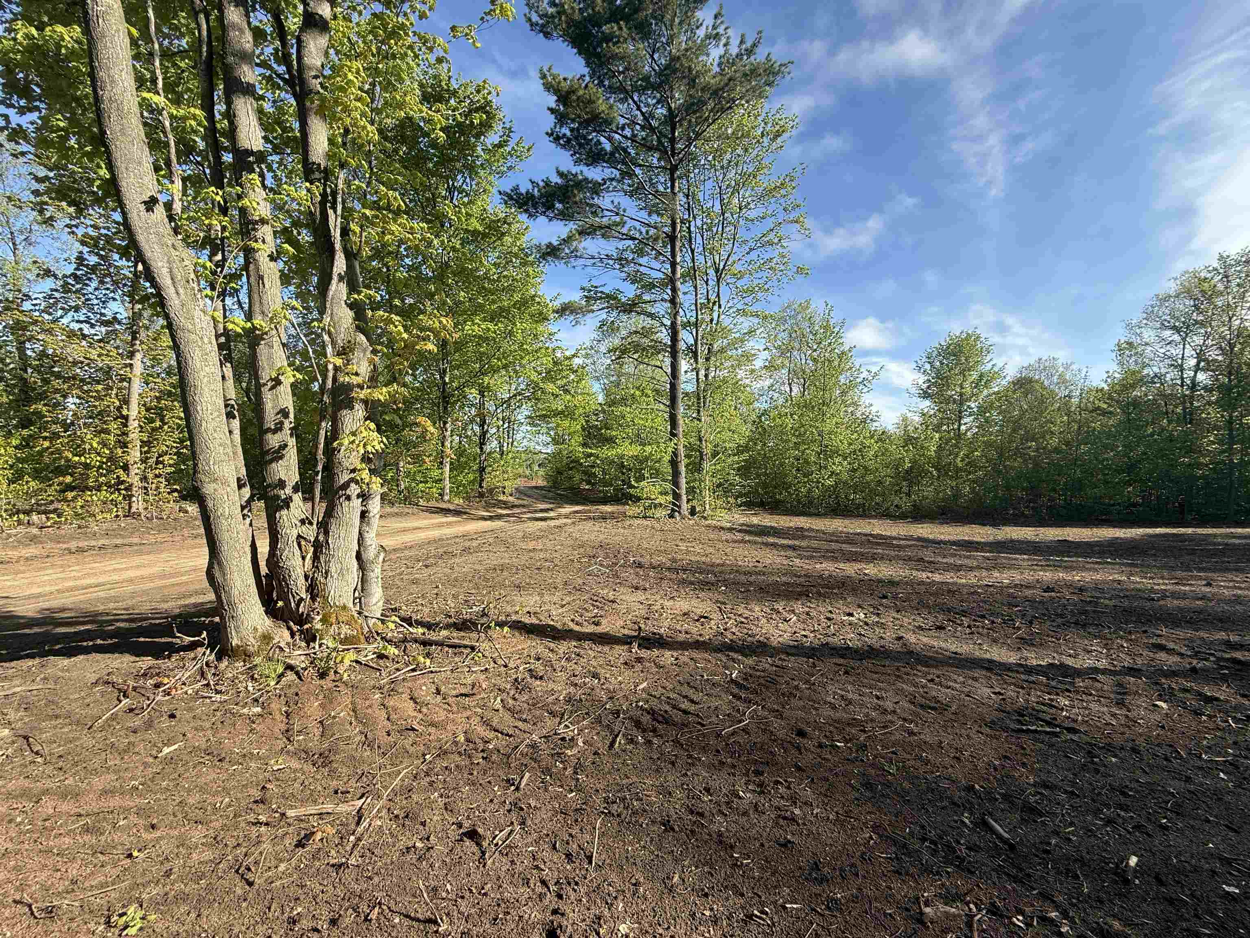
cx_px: 625
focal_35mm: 14
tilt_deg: -0.6
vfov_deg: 85.7
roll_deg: +0.7
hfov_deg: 102.1
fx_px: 506
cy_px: 469
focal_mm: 2.22
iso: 50
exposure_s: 1/717
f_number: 2.2
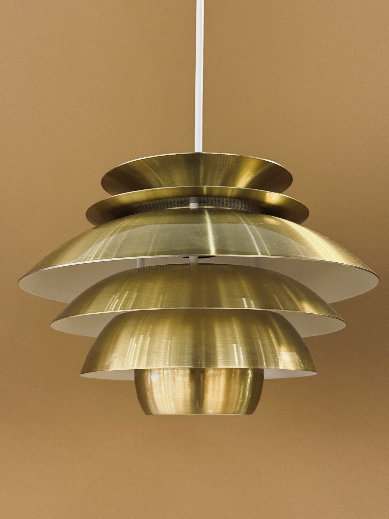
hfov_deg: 30.3
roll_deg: -2.6
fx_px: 719
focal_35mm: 48
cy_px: 260
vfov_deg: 39.7
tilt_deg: +11.2
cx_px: 194
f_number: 1.78
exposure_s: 1/100
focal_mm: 6.76
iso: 320
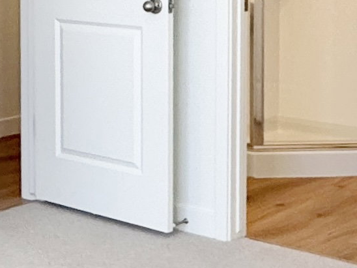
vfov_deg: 14.9
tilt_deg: -5.1
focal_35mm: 97
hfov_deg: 19.9
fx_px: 1000
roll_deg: -1.8
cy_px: -11
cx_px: 42
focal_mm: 2.22
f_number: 2.2
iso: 40
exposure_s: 1/172
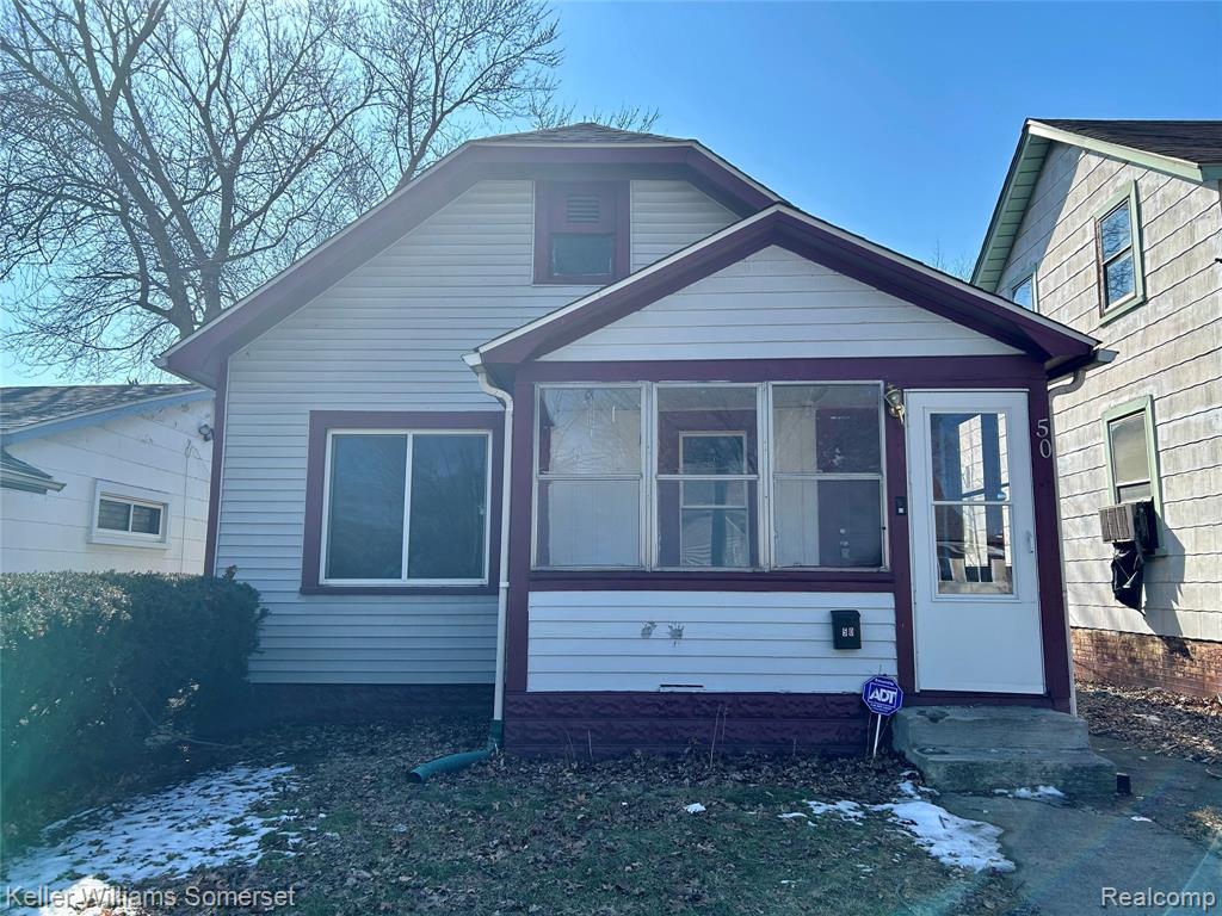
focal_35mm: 26
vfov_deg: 53.1
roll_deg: -0.9
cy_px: 458
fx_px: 918
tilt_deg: +7.0
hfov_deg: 67.3
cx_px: 611
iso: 50
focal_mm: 5.7
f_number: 1.5
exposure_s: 1/2695
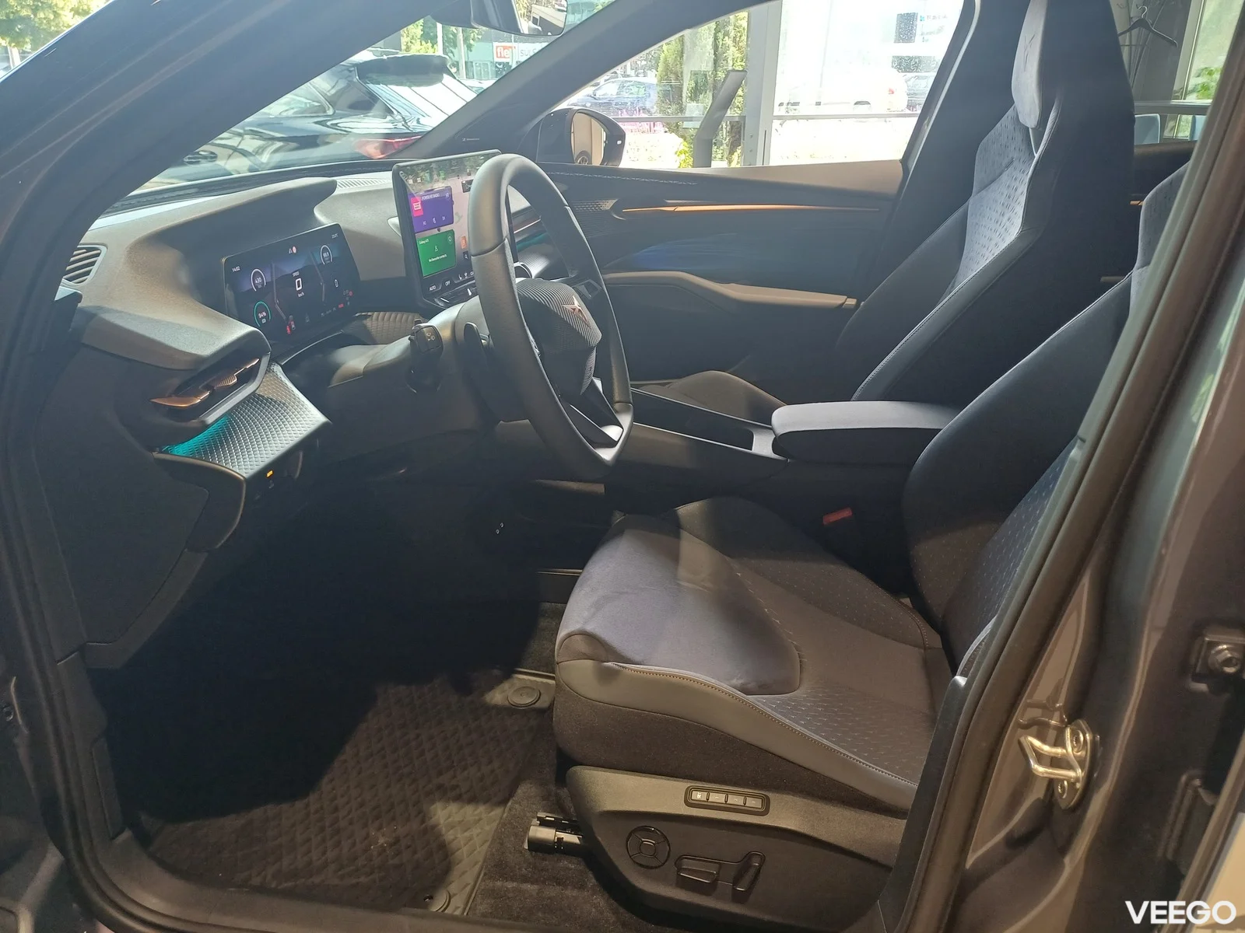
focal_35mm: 25
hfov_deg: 69.4
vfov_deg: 54.9
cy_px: 466
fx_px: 899
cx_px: 622
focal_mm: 4.65
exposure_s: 1/50
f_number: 1.8
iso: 160
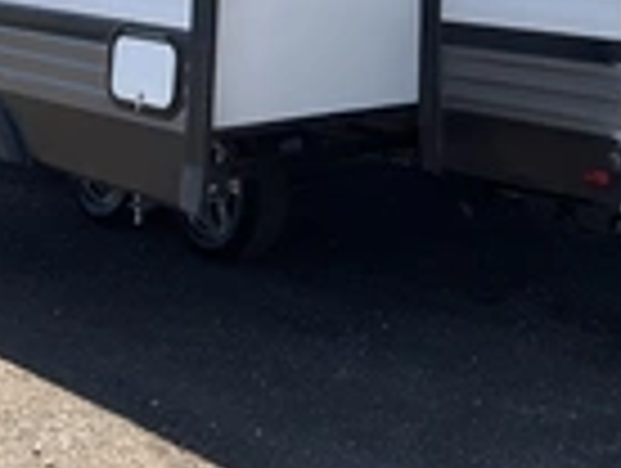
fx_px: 1510
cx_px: 508
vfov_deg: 16.8
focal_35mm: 84
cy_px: -99
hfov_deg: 22.9
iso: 25
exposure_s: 1/1250
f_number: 1.8
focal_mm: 3
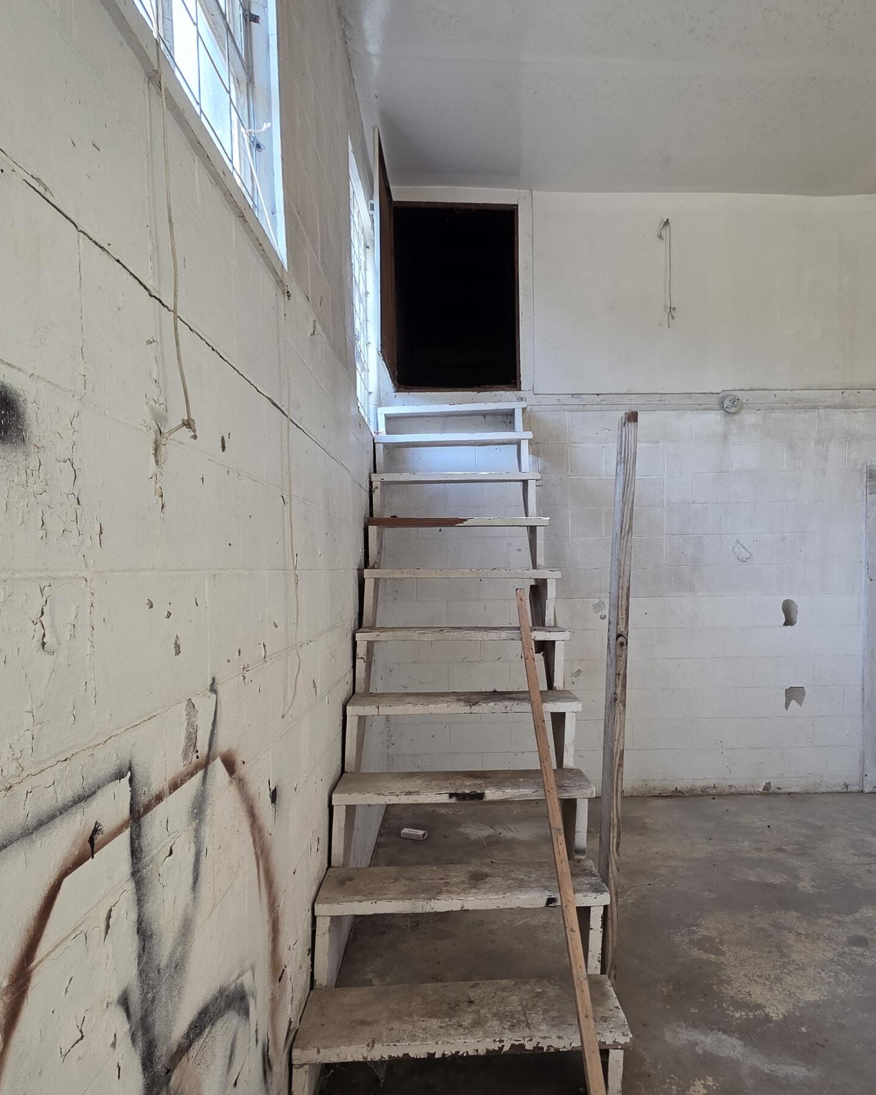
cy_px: 609
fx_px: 681
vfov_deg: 77.4
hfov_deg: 65.5
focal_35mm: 21
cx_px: 458
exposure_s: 1/120
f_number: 1.9
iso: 125
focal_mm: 2.2
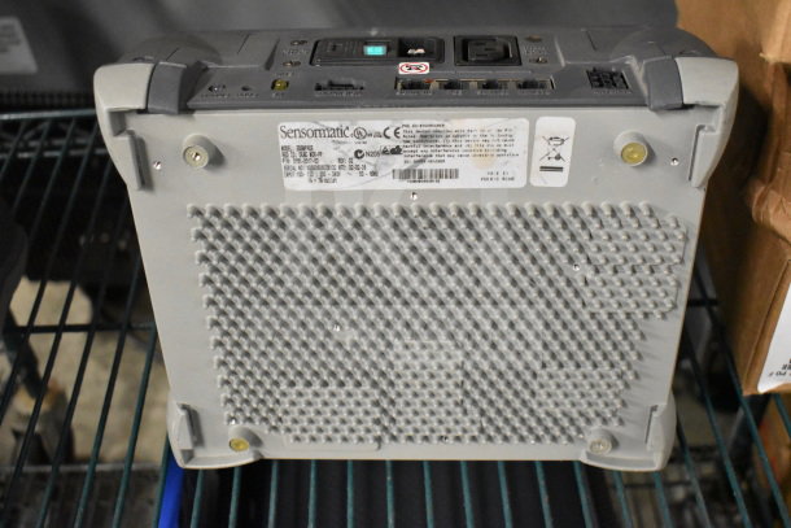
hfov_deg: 45.0
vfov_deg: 30.9
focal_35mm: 44
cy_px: 264
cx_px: 396
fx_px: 956
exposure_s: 1/50
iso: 7200
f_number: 4.2
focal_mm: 29
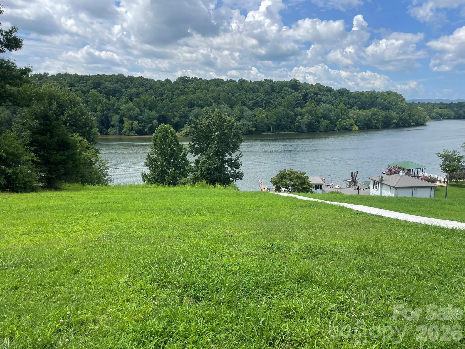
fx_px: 349
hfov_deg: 67.3
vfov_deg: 53.1
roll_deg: -0.1
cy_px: 174
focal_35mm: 26
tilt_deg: -9.6
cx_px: 232
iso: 32
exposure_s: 1/2817
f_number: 1.6
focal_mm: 4.2
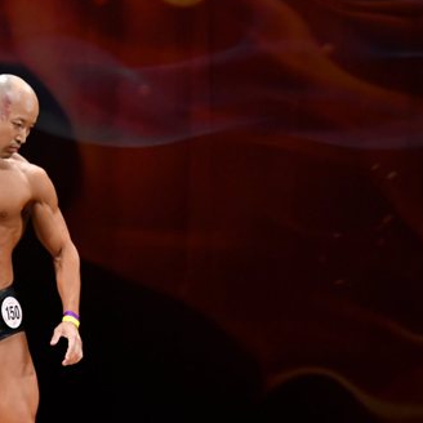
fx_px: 6249
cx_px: -17
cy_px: 324
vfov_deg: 3.9
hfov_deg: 3.9
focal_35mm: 452
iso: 3200
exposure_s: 1/400
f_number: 5.6
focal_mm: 150
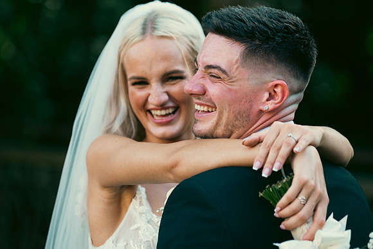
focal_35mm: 170
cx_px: 186
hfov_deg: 12.1
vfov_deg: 8.1
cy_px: 124
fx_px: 1762
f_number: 3.5
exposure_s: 1/200
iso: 200
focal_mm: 170
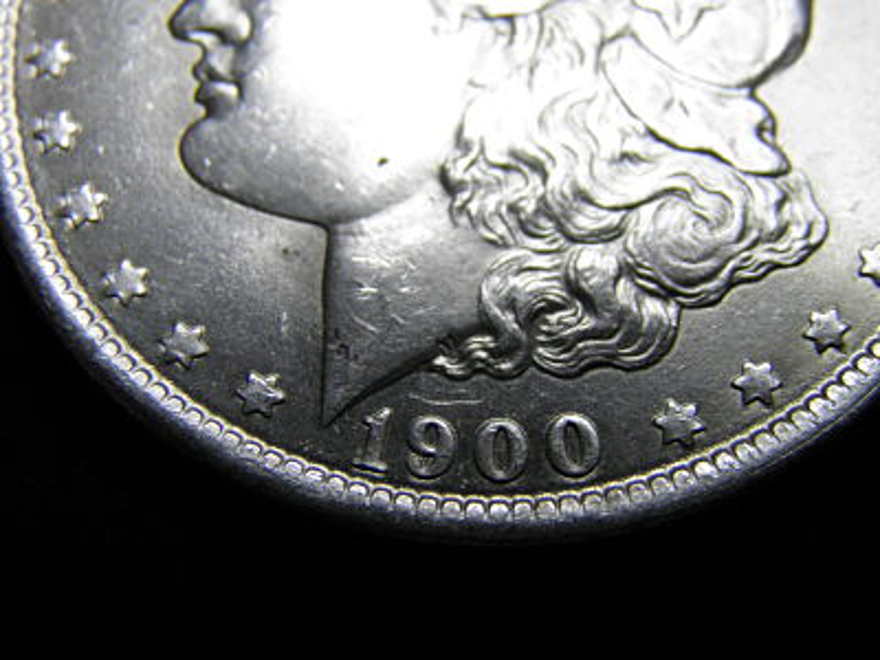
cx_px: 440
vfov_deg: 17.6
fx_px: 2135
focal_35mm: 84
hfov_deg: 23.3
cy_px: 330
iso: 80
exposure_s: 1/50
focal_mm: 15.2
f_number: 3.9
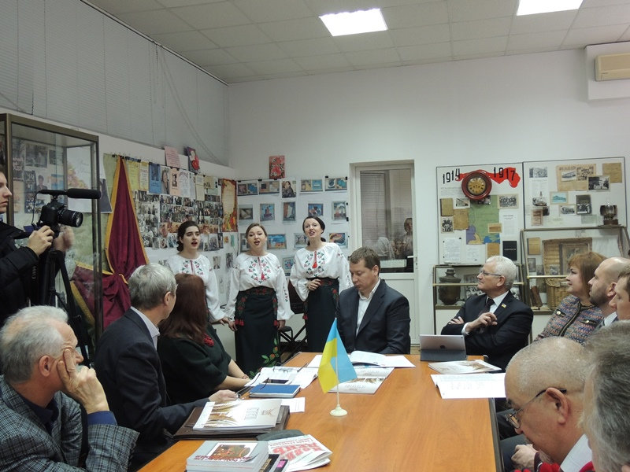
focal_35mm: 33
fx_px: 601
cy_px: 236
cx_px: 315
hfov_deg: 55.4
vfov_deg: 42.9
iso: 400
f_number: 3.2
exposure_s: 1/25
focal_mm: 5.8
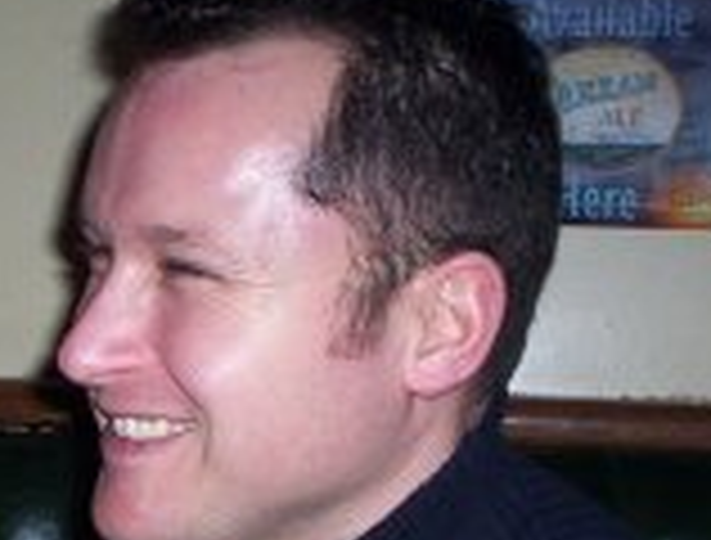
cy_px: 540
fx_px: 1981
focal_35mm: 96
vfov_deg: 15.2
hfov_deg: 19.9
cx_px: 58
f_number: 4.5
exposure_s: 1/60
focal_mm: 4.99
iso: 140
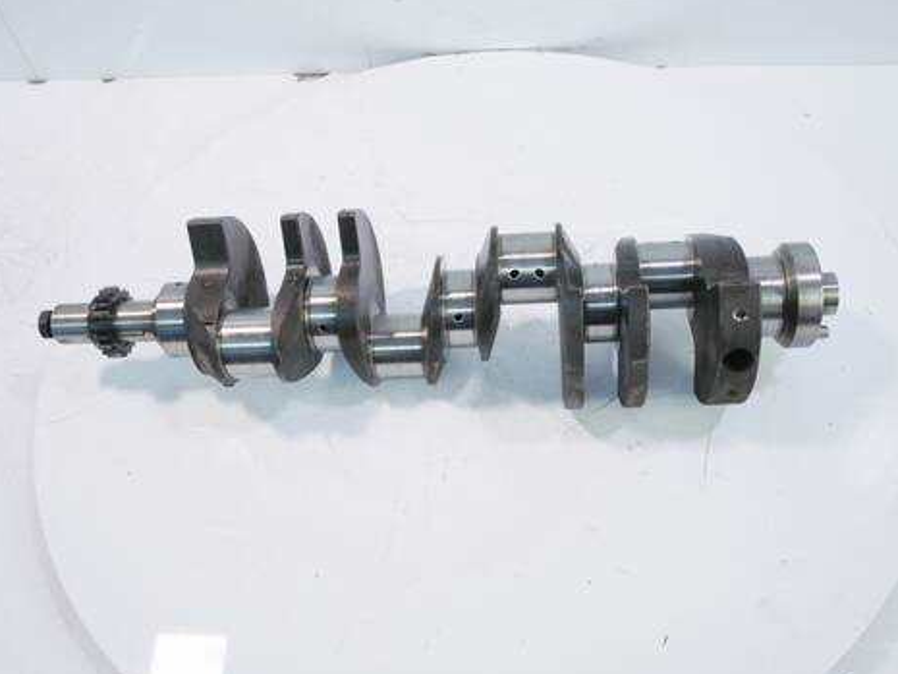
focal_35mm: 33
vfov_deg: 43.0
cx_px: 452
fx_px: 856
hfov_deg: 55.3
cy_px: 338
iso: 200
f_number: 4
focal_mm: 16
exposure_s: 1/80
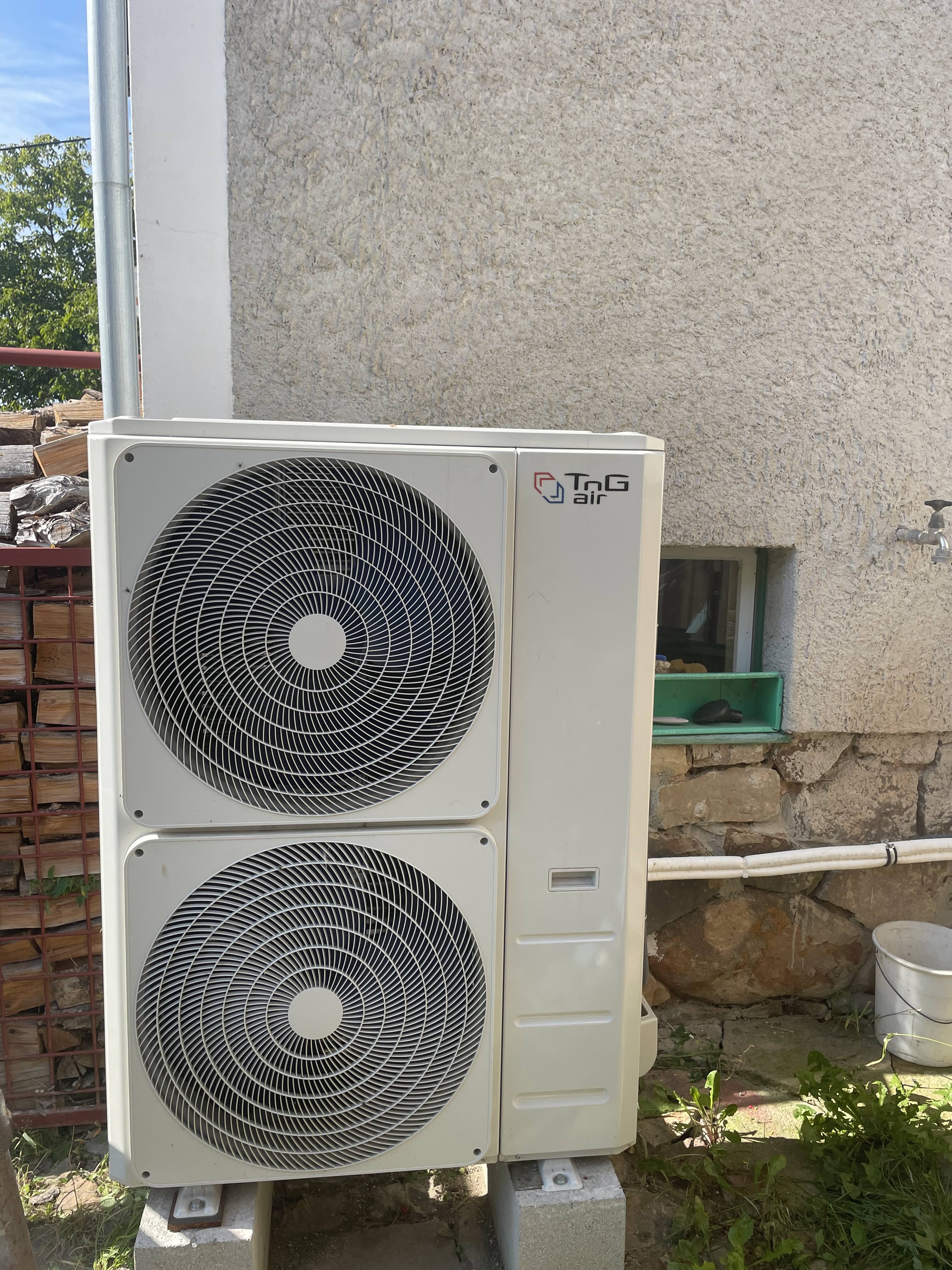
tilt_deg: -8.1
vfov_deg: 67.3
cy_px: 635
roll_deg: -0.9
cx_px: 476
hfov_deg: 53.1
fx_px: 953
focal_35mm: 26
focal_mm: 4.2
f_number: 1.6
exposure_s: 1/1247
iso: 32
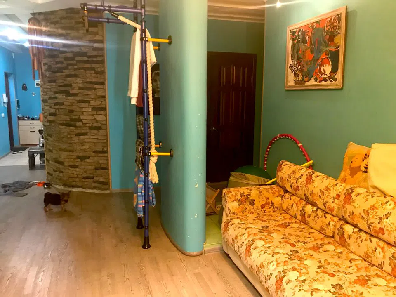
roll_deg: -1.3
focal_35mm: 28
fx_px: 320
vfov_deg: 49.7
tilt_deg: -8.7
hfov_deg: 63.4
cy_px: 148
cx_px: 198
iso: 100
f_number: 1.8
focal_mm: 3.99
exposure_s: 1/9
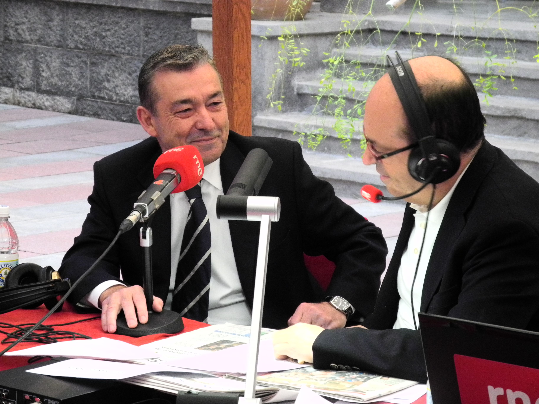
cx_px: 270
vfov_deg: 11.0
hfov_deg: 14.6
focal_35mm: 135
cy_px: 202
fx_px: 2102
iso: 800
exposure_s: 1/59.7
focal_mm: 28.9
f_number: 5
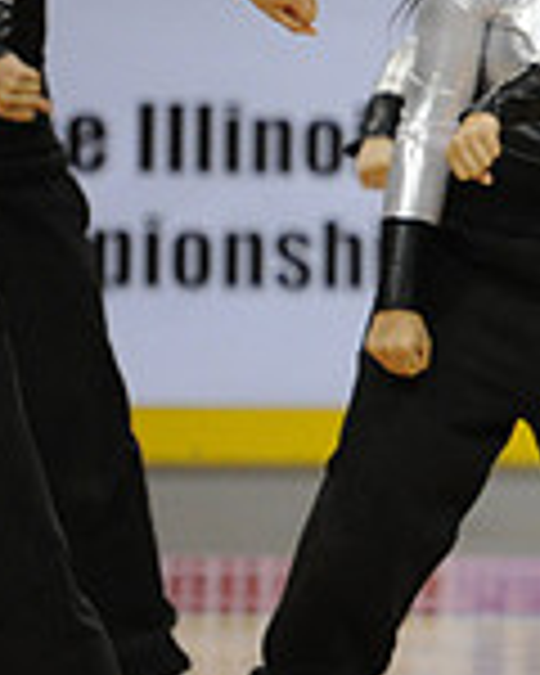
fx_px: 12286
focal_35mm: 615
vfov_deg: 3.1
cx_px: 1274
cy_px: 212
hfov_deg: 2.5
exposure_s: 1/640
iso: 5000
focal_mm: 170
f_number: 3.2
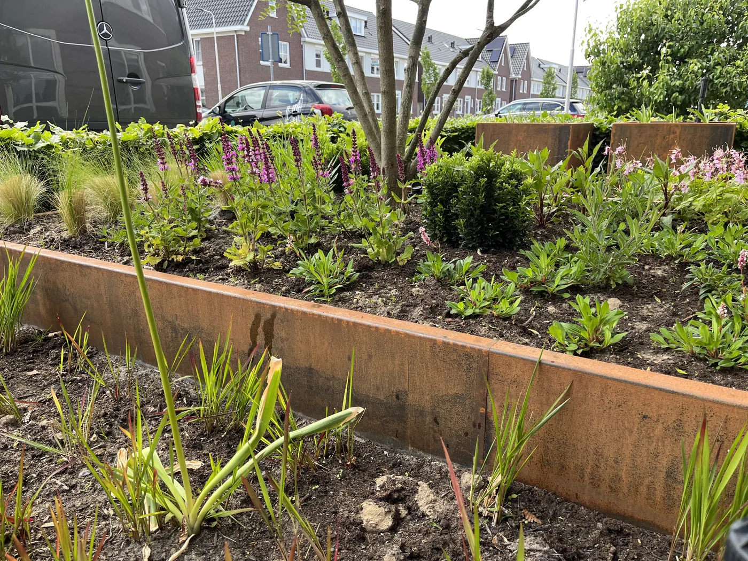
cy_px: 280
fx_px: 562
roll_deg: -0.4
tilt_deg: -17.5
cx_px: 374
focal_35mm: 26
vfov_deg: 53.1
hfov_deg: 67.3
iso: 50
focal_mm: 5.1
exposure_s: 1/340
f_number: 1.6
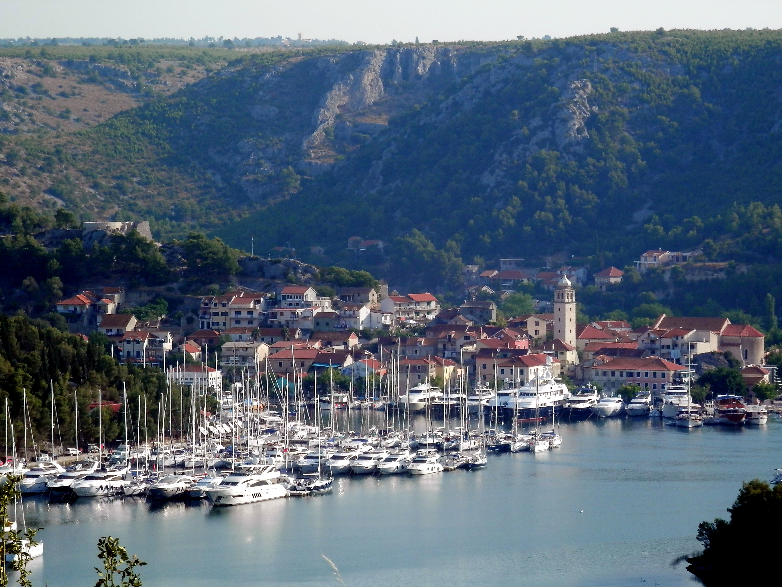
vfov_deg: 8.8
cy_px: 294
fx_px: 3818
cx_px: 391
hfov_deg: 11.7
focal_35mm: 169
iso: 80
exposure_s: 1/250
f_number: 5.7
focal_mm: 30.2
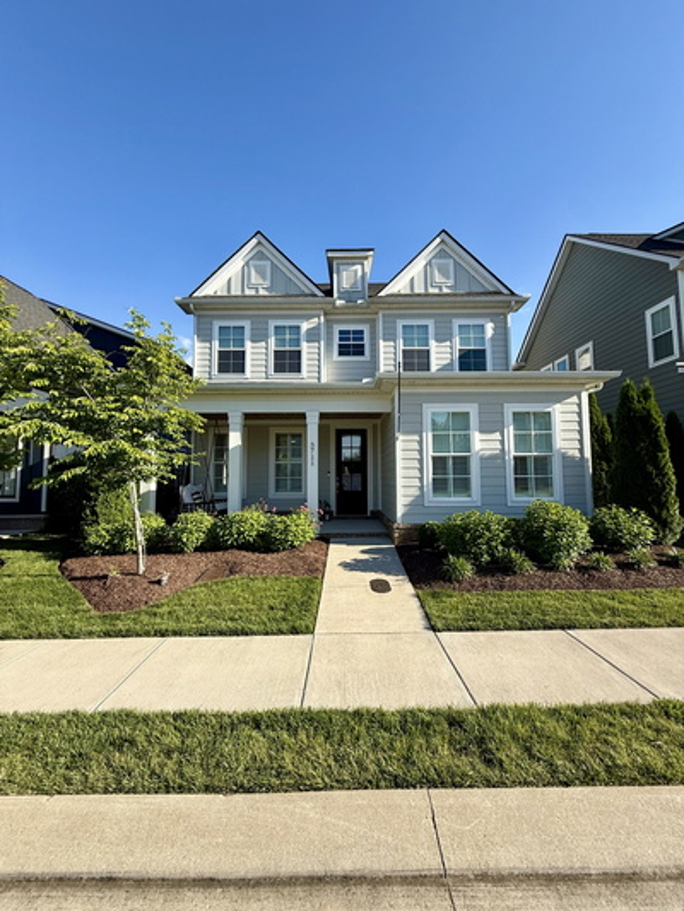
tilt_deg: +5.9
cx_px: 342
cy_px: 456
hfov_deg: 85.7
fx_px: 369
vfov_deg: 102.1
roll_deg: -0.3
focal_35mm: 14
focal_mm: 2.22
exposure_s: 1/1211
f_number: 2.2
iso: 50
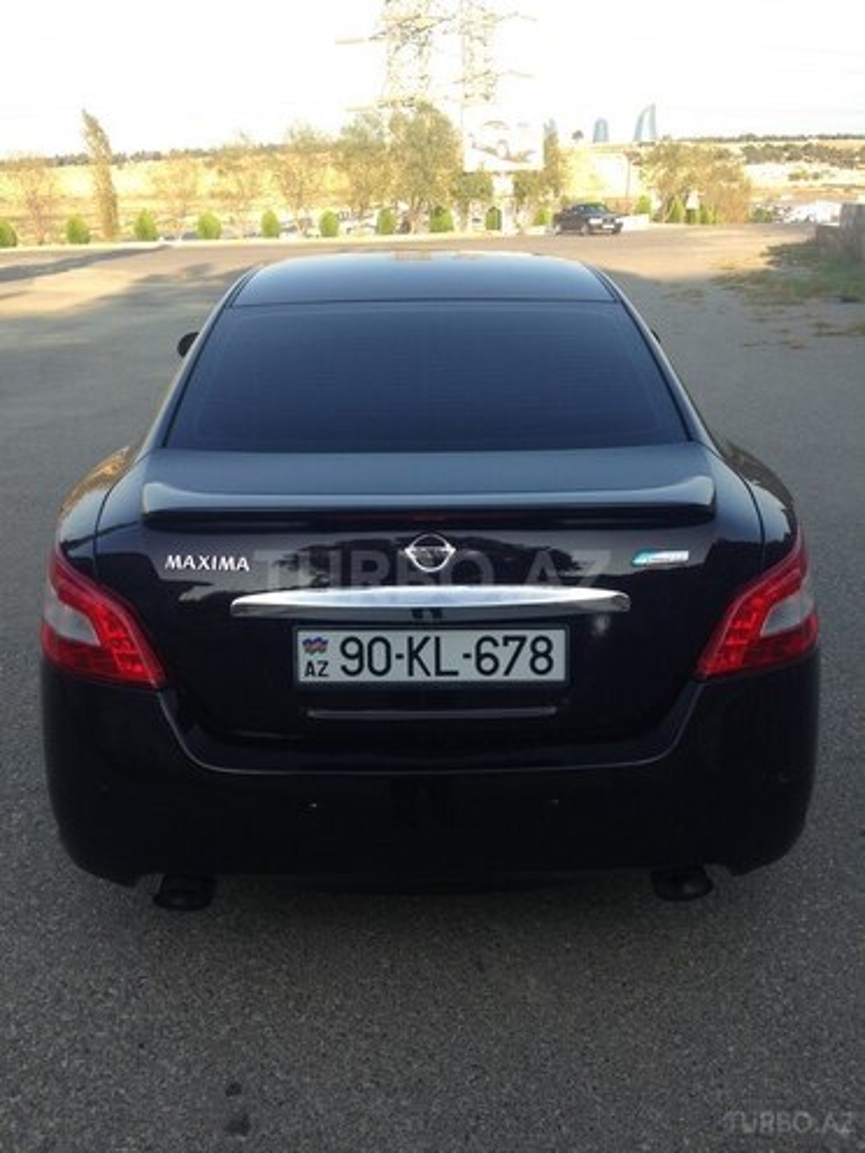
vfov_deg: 55.4
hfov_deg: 42.9
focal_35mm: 33
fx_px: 1099
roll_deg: +0.7
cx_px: 432
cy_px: 576
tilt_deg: -18.0
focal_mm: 4.12
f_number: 2.4
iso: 50
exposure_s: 1/350
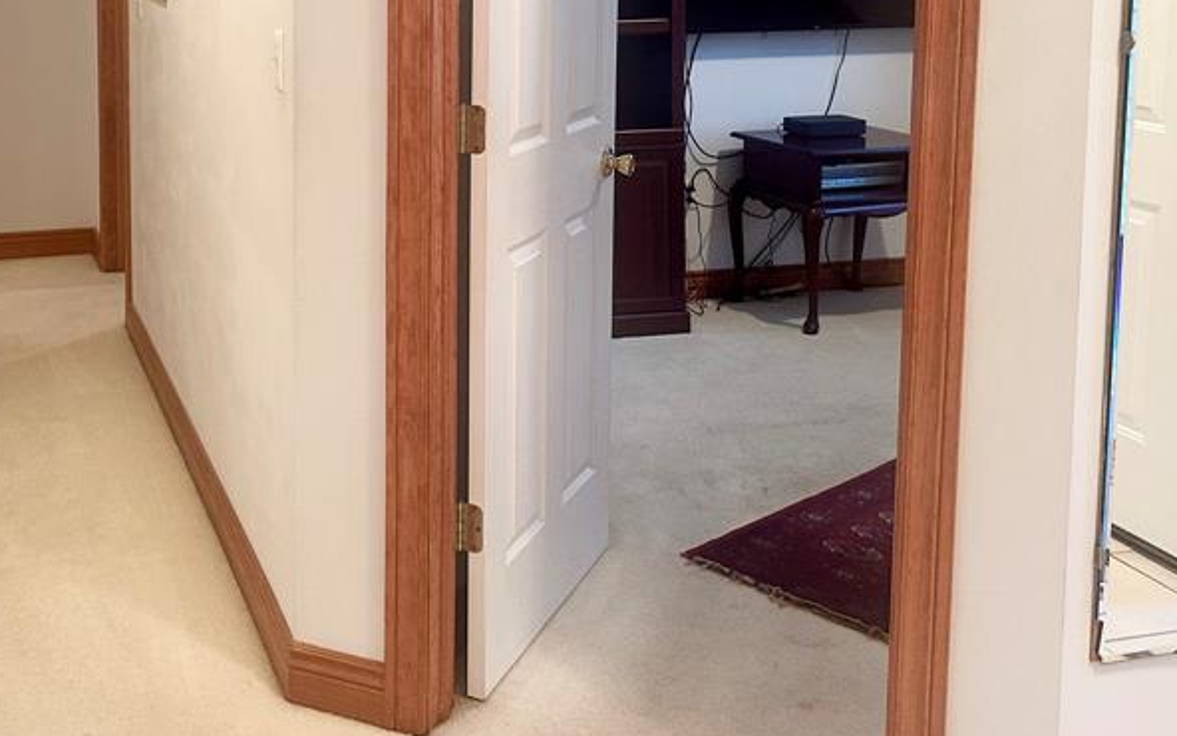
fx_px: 1411
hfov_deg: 44.1
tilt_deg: -5.0
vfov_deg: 28.0
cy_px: 58
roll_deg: -0.2
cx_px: 322
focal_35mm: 44
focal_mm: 6.86
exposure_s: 1/60
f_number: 1.78
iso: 200
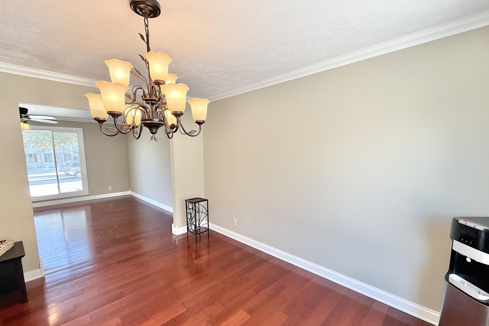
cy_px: 179
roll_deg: +0.5
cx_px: 236
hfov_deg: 96.7
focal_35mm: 16
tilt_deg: -8.4
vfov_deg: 73.5
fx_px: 217
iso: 100
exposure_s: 1/120
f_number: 2.2
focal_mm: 2.22
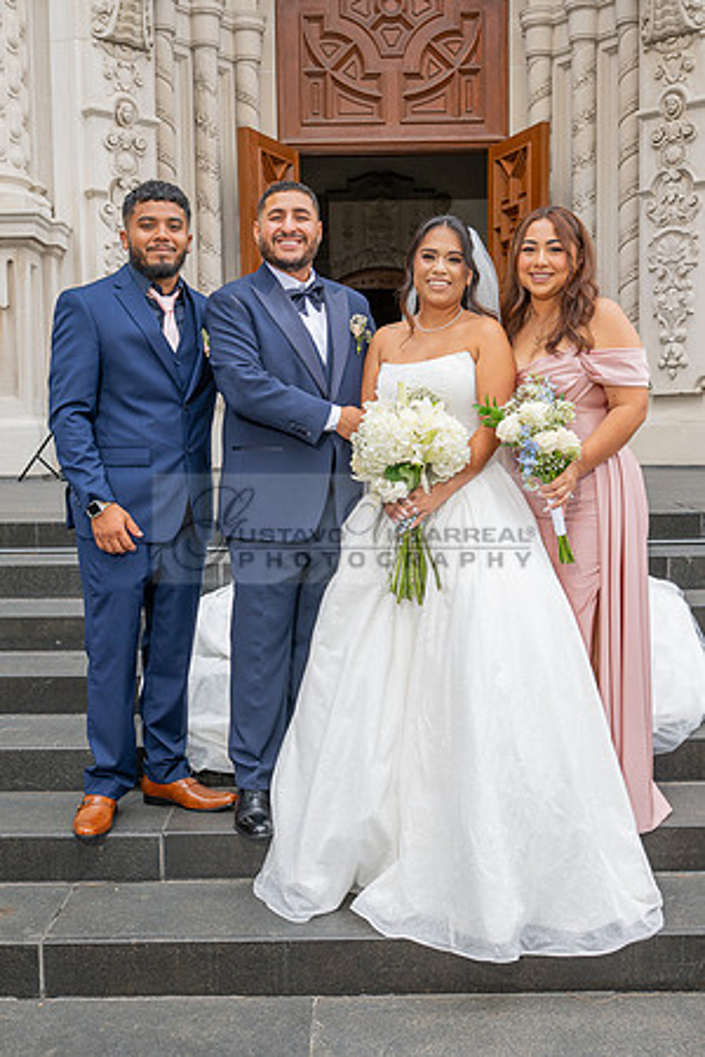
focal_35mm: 41
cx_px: 349
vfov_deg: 47.2
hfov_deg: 32.4
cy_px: 529
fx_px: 1212
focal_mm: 27.5
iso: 200
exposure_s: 1/200
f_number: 5.6
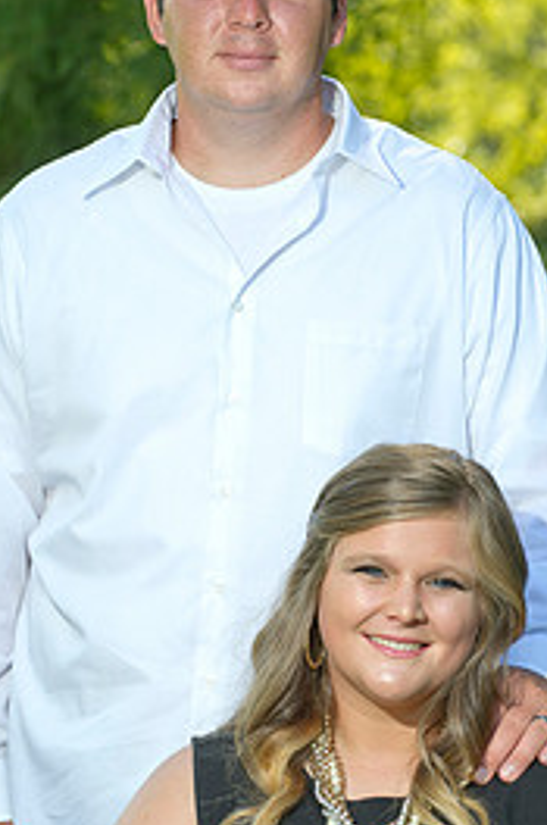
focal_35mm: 230
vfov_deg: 9.0
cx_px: 399
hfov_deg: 5.9
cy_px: 422
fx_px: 5262
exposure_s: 1/250
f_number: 4.5
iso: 320
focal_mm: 135
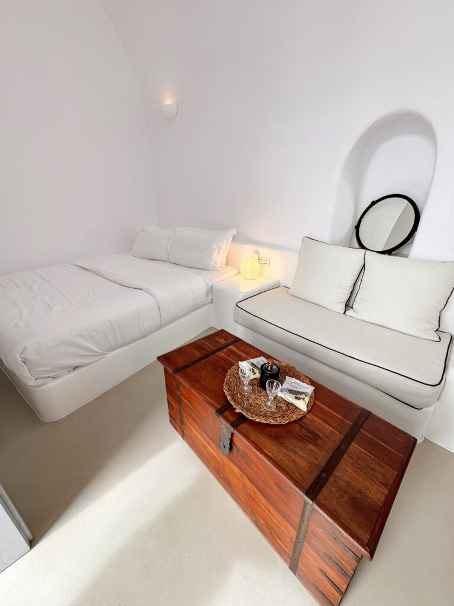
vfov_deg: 102.1
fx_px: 245
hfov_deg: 85.7
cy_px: 303
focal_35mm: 14
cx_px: 227
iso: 40
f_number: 2.2
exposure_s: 1/160
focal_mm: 2.22
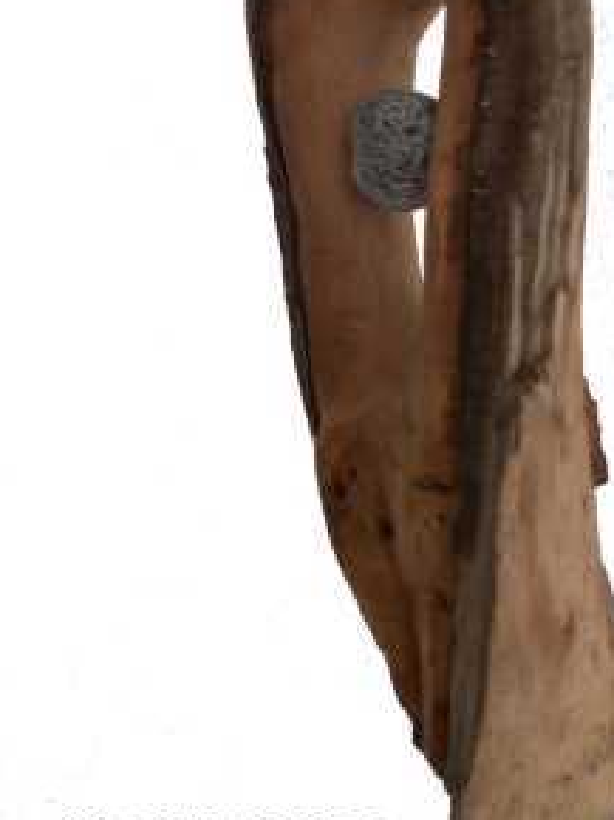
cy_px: 283
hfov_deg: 24.7
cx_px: 504
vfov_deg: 33.0
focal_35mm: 58
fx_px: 1374
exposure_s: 1/40
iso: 64
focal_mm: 5.86
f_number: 2.8
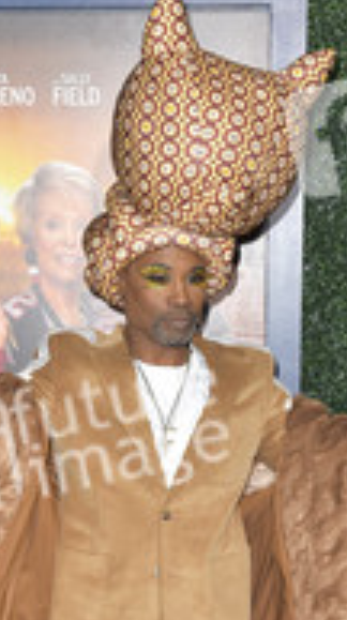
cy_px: 604
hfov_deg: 13.8
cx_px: 159
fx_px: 1429
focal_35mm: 87
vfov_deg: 23.6
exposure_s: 1/250
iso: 500
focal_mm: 40
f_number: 6.3
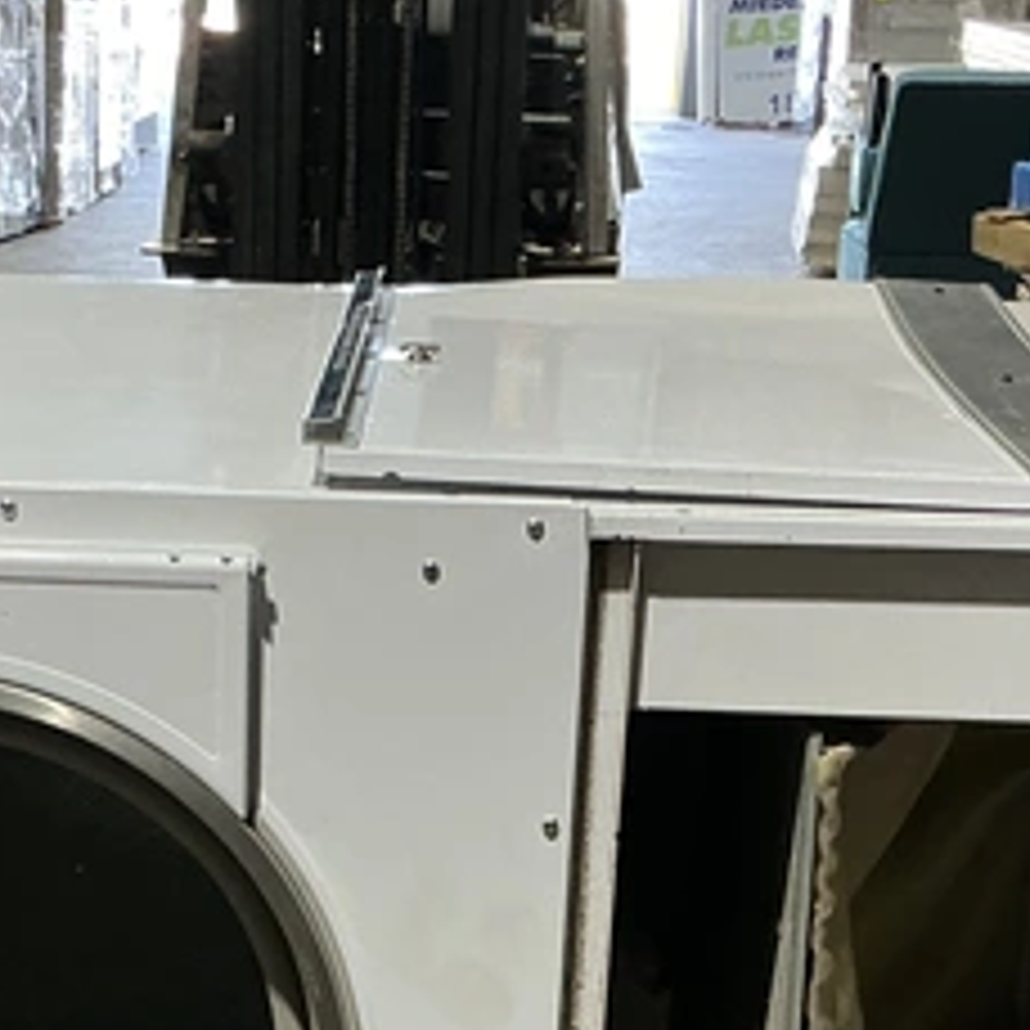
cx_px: 270
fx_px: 2727
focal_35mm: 81
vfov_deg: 20.9
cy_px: 956
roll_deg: -0.5
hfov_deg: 21.2
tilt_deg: -20.9
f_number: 1.8
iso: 100
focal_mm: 3
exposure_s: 1/60
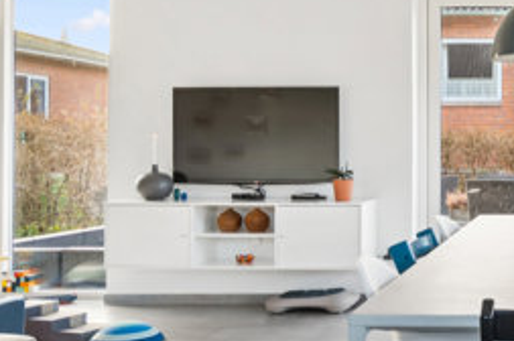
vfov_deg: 23.6
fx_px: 813
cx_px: 614
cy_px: 121
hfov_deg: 30.1
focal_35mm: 57
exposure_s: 1/30
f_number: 4
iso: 400
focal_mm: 18
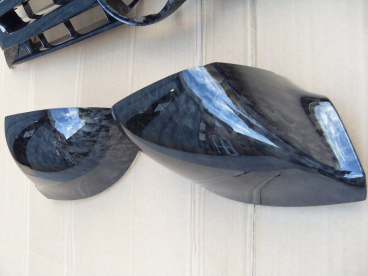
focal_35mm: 35
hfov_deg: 52.6
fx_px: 372
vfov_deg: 40.7
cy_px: 138
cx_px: 184
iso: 100
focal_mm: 6.3
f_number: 2.8
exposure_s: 1/60
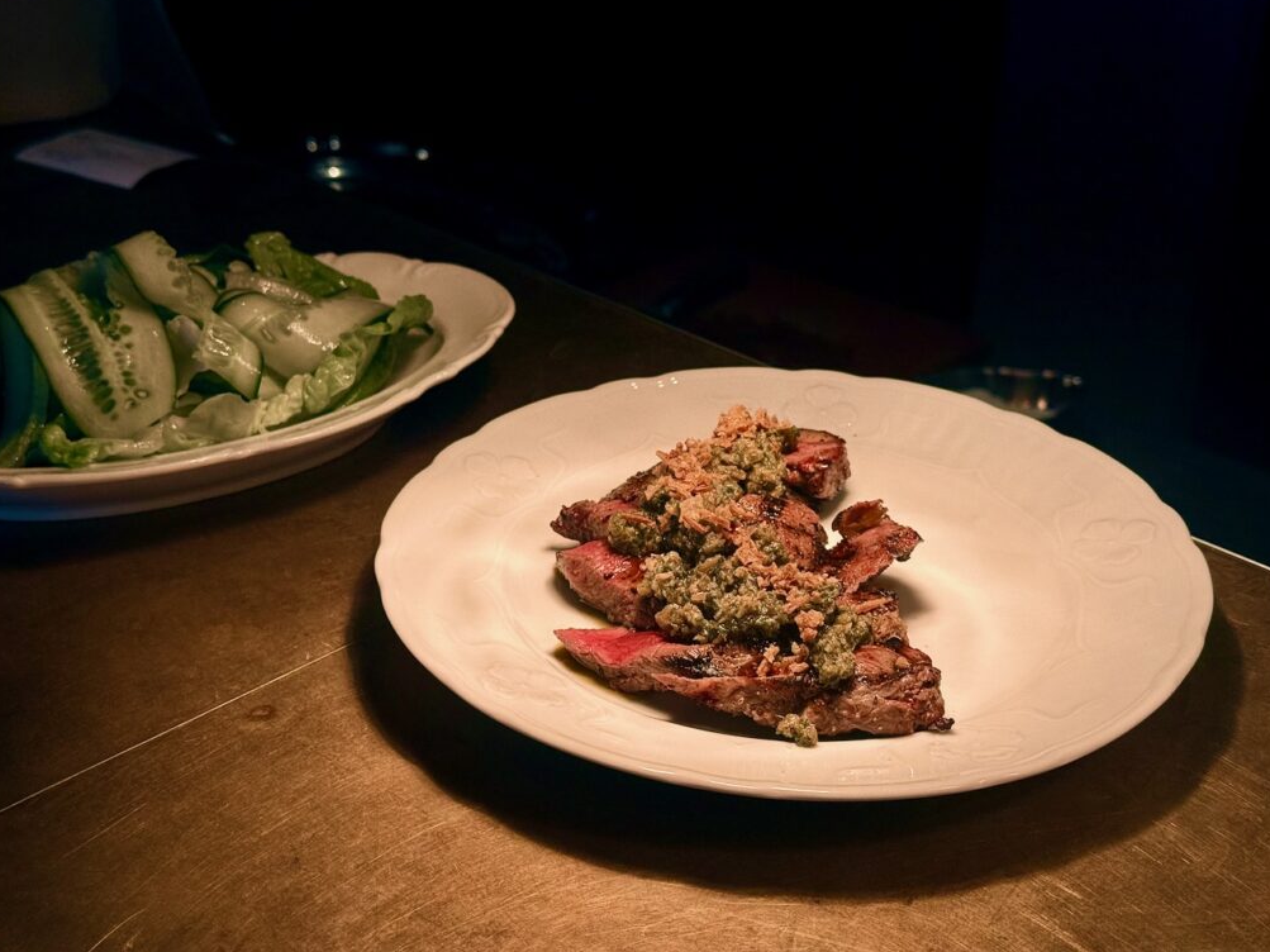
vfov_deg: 29.7
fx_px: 1798
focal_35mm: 49
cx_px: 636
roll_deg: -0.6
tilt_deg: -27.6
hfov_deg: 38.9
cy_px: 467
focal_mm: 6.76
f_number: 1.78
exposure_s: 1/1754
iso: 64
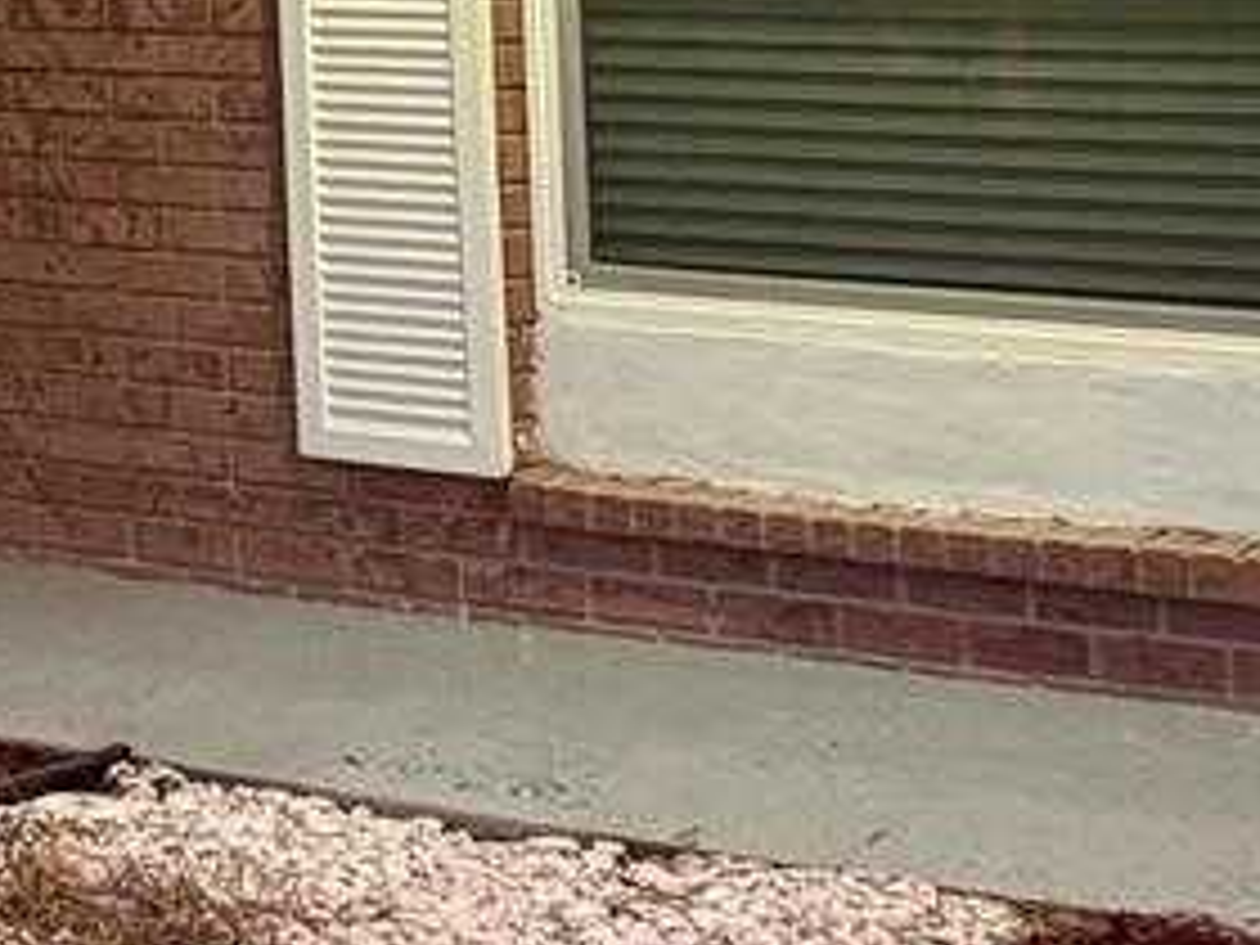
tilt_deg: +3.6
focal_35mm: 137
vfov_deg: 10.4
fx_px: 4987
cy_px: -518
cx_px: -1035
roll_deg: +1.2
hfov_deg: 13.0
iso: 400
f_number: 1.78
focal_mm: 6.76
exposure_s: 1/60
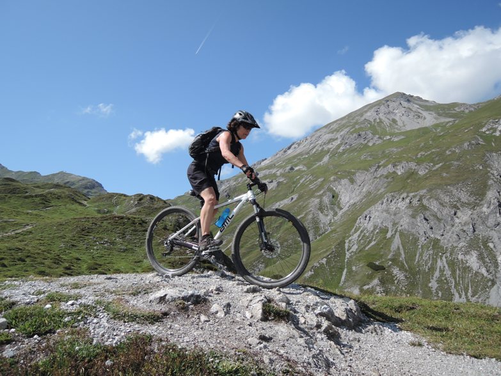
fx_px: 348
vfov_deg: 56.9
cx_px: 250
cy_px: 188
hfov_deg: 71.6
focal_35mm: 24
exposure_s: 1/250
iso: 90
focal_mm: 5.1
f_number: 2.2
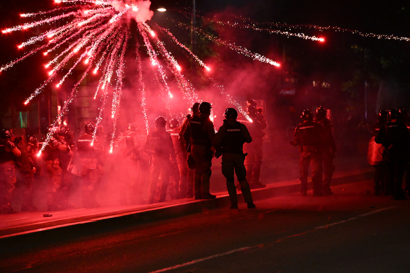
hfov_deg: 12.5
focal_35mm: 165
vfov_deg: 8.3
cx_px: 205
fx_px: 1879
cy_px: 136
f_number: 4
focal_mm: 165
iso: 10000
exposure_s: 1/800
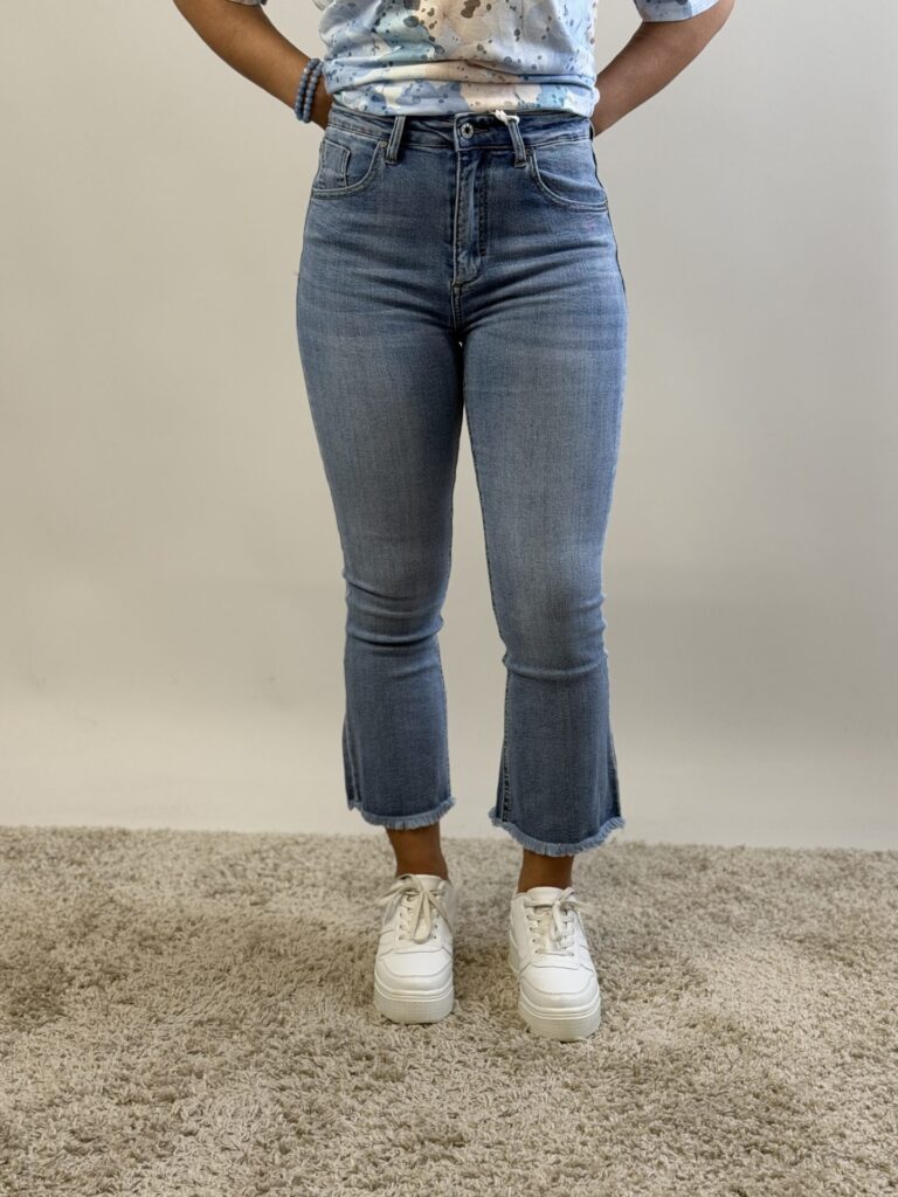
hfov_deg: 30.3
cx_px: 449
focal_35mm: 48
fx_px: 1660
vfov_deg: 39.7
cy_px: 598
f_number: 1.78
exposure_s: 1/100
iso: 50
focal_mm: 6.76
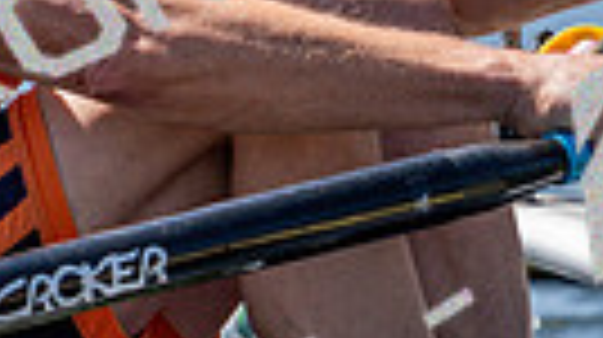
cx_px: 184
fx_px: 29736
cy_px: -146
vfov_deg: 0.7
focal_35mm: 1862
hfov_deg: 1.2
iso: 320
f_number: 6.3
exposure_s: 1/2000
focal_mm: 411
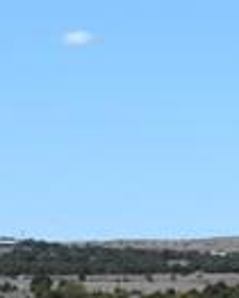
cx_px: 387
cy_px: 227
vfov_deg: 6.8
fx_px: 2508
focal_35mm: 284
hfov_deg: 5.4
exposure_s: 1/250
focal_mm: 44
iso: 100
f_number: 8
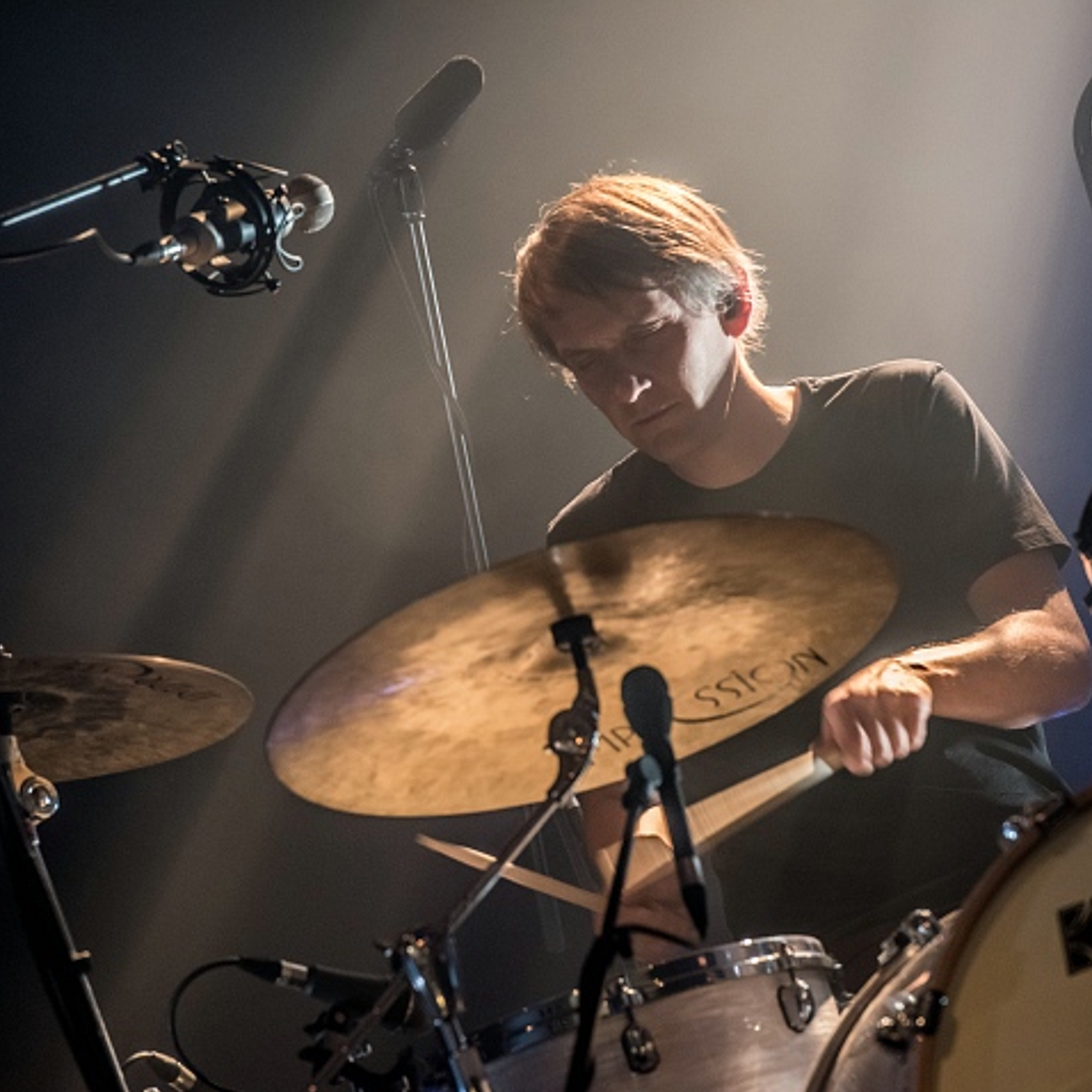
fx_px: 8923
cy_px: 547
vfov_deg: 7.0
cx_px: 576
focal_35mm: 250
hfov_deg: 7.0
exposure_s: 1/80
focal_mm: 195
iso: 2500
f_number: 4.5
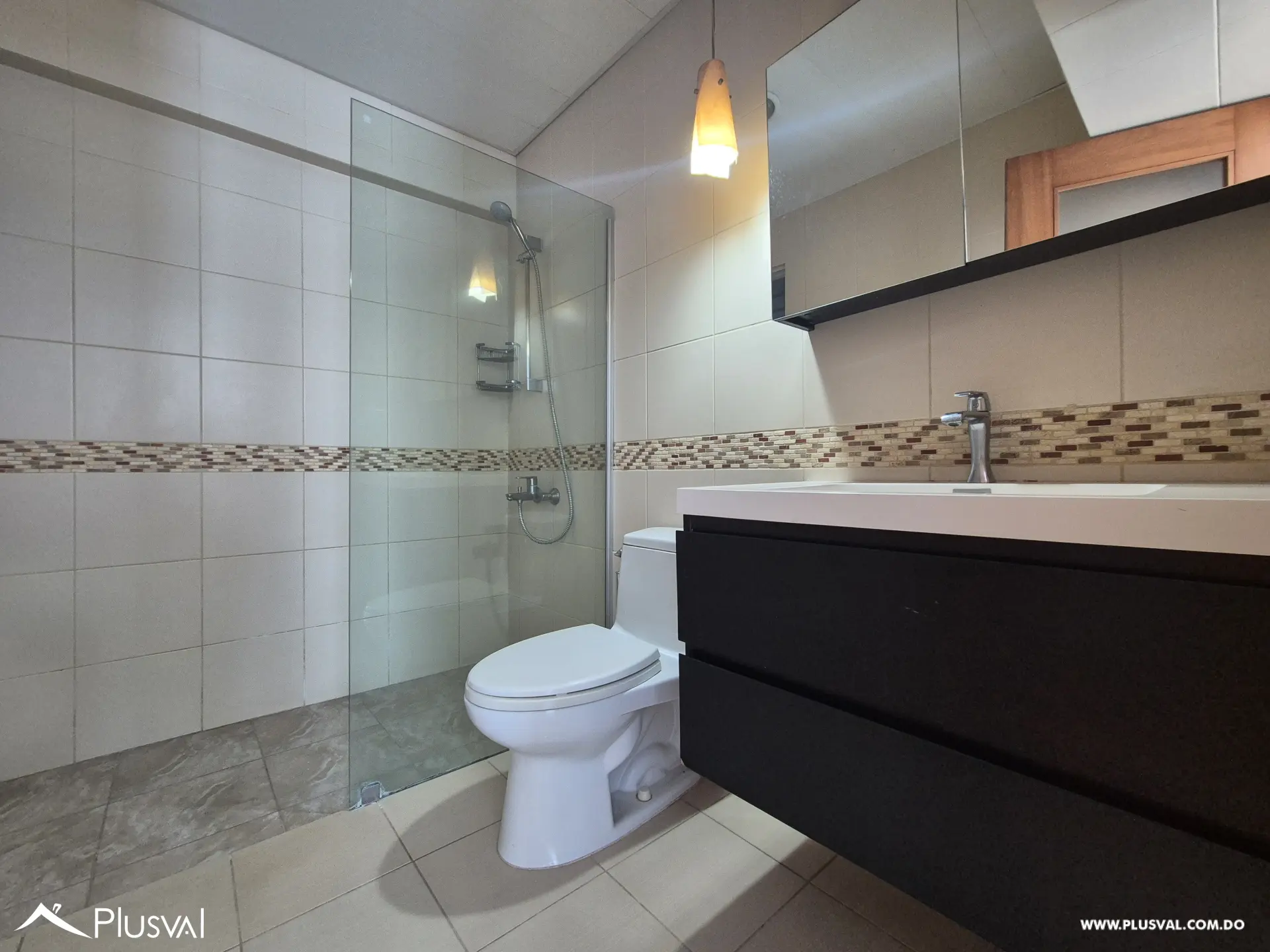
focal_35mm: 13
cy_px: 476
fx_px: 477
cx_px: 635
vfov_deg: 89.9
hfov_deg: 106.2
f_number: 2.2
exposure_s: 1/60
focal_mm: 2.2
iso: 500
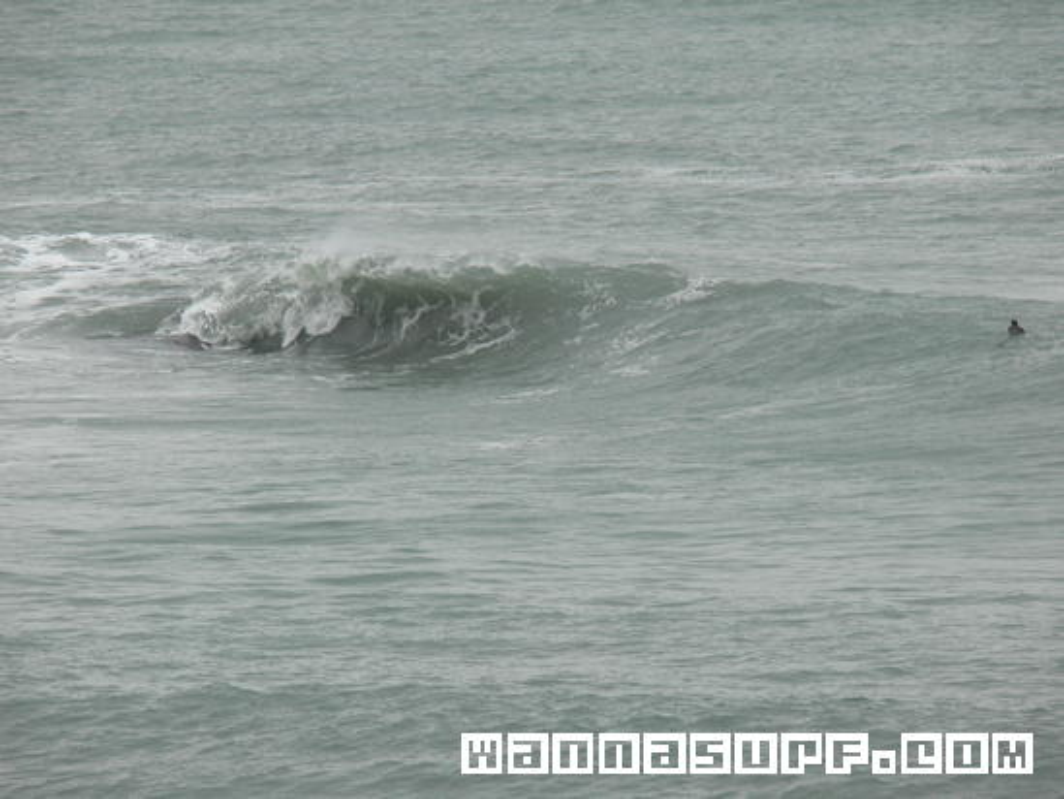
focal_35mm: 355
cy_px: 400
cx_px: 532
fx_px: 10914
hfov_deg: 5.6
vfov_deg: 4.2
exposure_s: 1/125
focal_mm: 75
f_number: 5
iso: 80
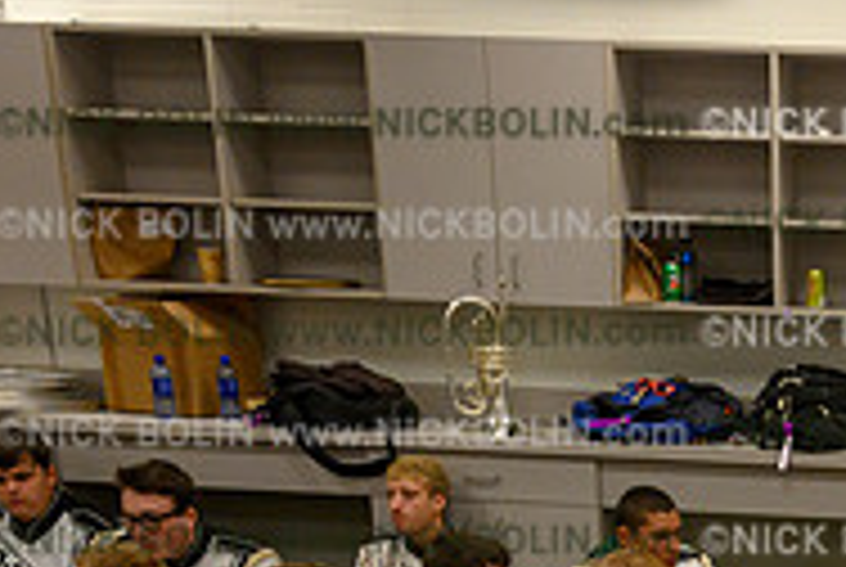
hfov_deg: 24.5
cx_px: 1044
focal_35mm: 74
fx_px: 1742
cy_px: 853
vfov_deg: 16.8
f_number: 8
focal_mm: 24
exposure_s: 1/125
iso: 2500
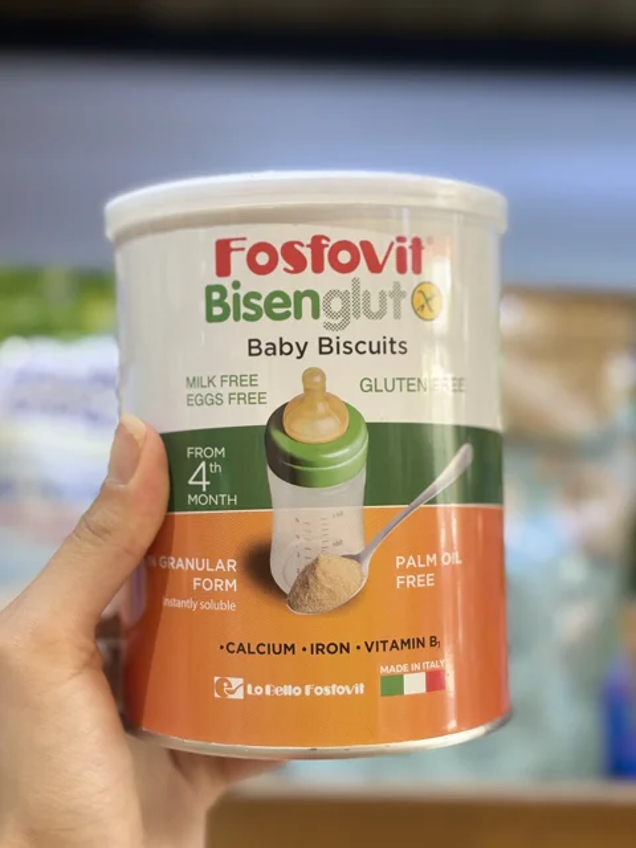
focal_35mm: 52
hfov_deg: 28.0
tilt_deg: +1.8
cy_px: 424
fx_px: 1274
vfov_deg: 36.8
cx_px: 318
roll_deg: -0.7
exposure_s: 1/100
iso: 80
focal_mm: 5.96
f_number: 1.6
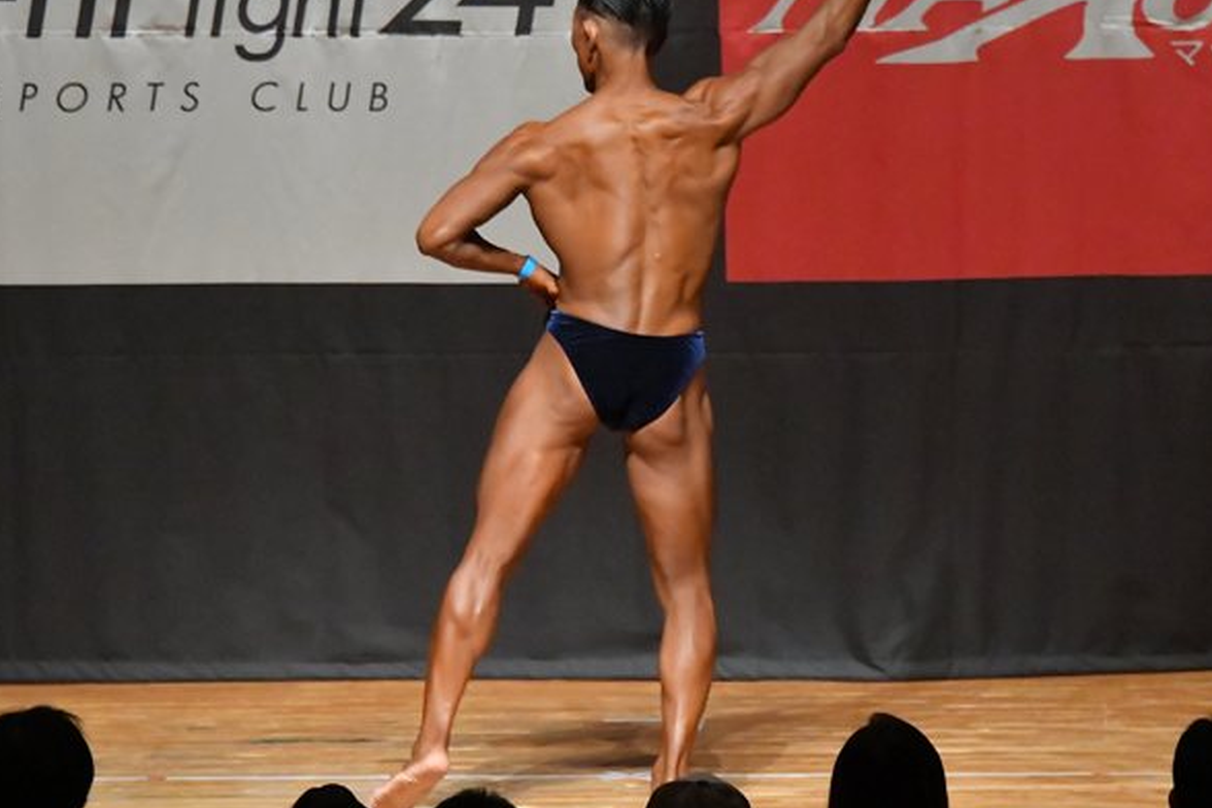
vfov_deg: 4.1
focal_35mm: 336
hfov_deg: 6.1
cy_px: 340
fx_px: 11311
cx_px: 652
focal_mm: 170
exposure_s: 1/400
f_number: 5.6
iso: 12800
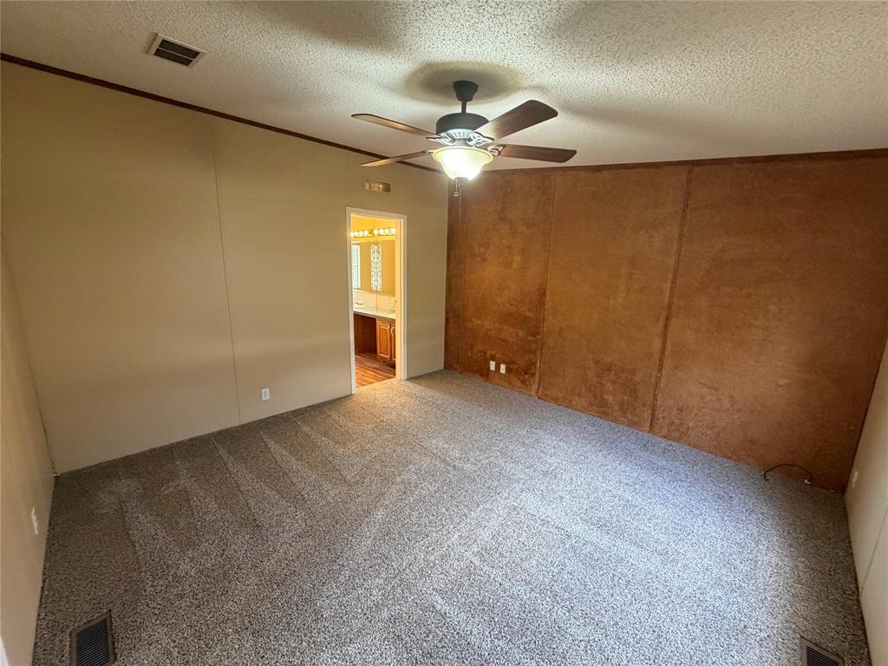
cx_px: 444
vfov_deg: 85.7
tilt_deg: -11.5
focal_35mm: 14
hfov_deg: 102.1
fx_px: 359
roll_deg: -1.0
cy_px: 333
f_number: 2.2
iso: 400
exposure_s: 1/60
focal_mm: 2.22
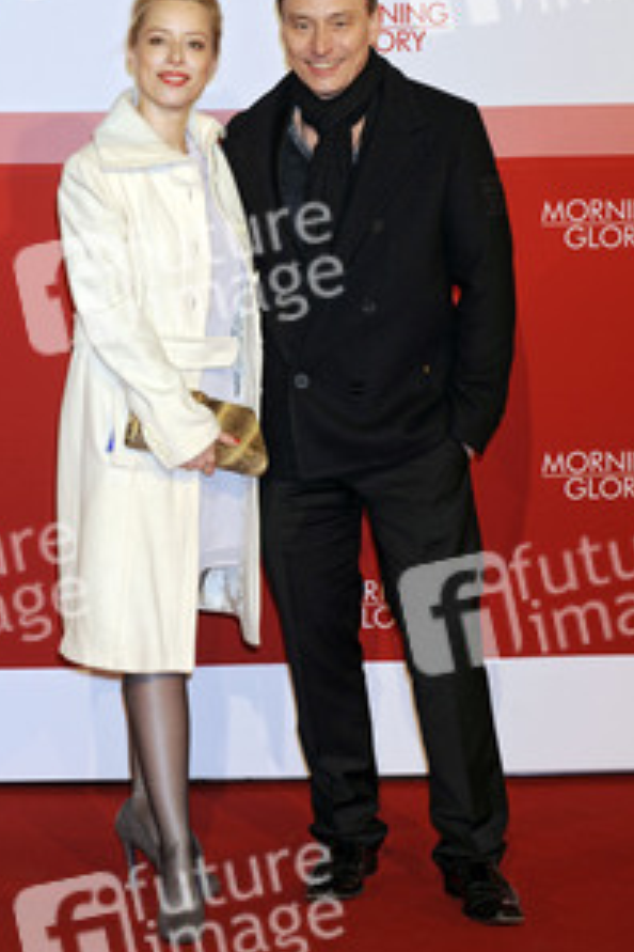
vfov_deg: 20.2
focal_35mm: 101
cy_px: 439
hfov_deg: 13.5
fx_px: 2668
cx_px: 272
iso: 640
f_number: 6.3
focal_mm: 75
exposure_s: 1/160
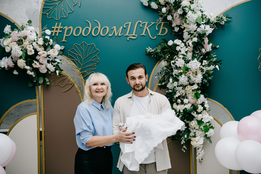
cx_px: 130
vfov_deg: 32.7
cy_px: 87
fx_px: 297
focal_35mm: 41
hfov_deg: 47.5
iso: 320
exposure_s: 1/160
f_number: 4
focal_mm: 40
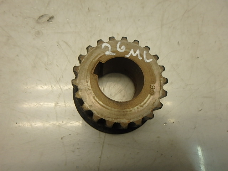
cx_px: 114
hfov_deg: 79.0
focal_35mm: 21
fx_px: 138
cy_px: 86
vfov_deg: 63.4
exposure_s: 1/50
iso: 125
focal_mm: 3.7
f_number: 3.5
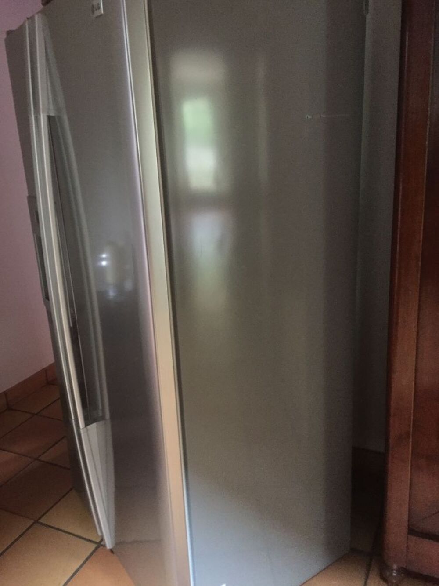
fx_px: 490
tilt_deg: -16.3
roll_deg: +4.7
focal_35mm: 29
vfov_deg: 61.7
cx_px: 220
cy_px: 293
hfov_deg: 48.2
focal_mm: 4.15
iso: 500
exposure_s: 1/17
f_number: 2.2
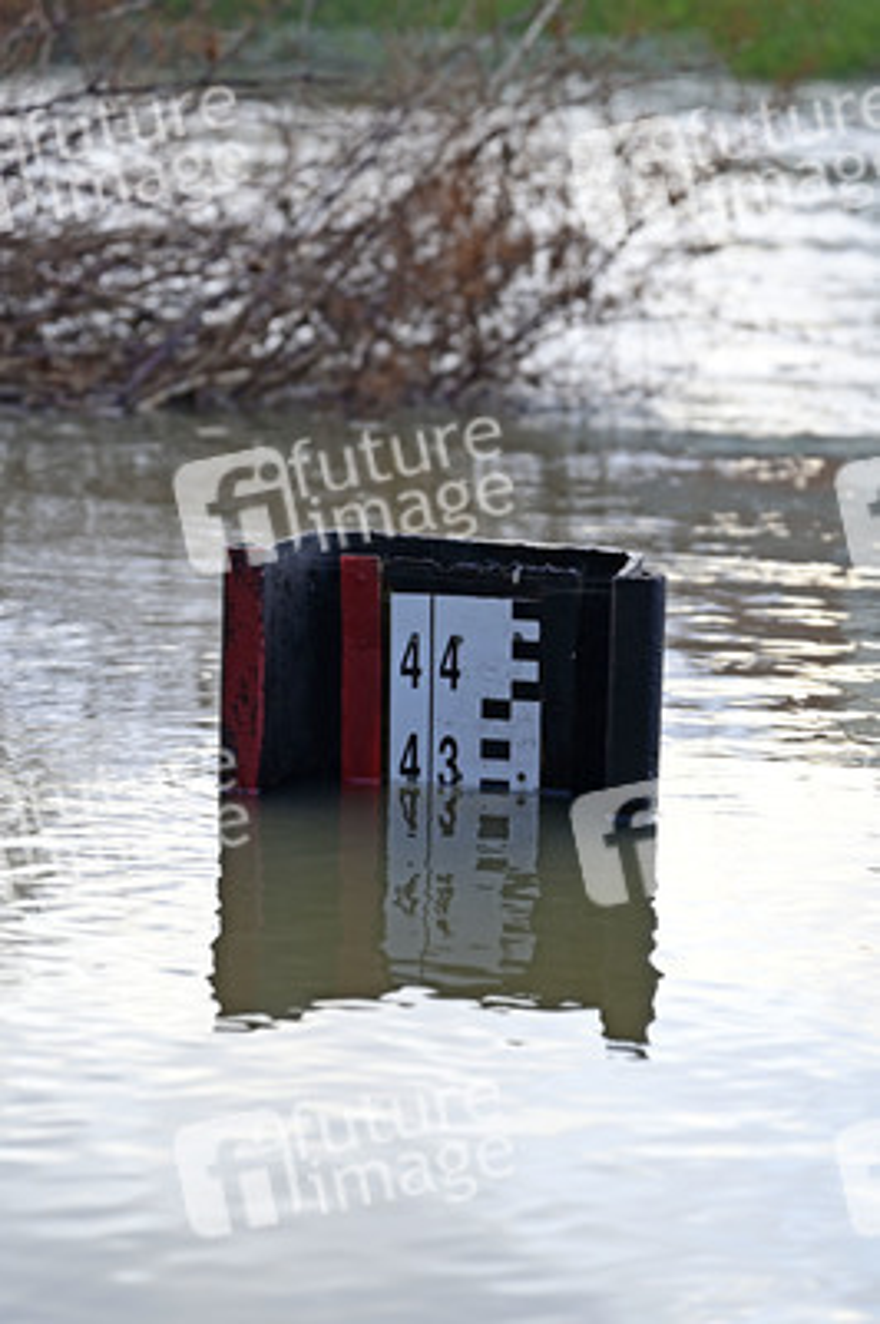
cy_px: 662
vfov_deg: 28.9
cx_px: 440
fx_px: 2571
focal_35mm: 70
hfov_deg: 19.4
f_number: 2.8
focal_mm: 70
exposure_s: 1/160
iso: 180
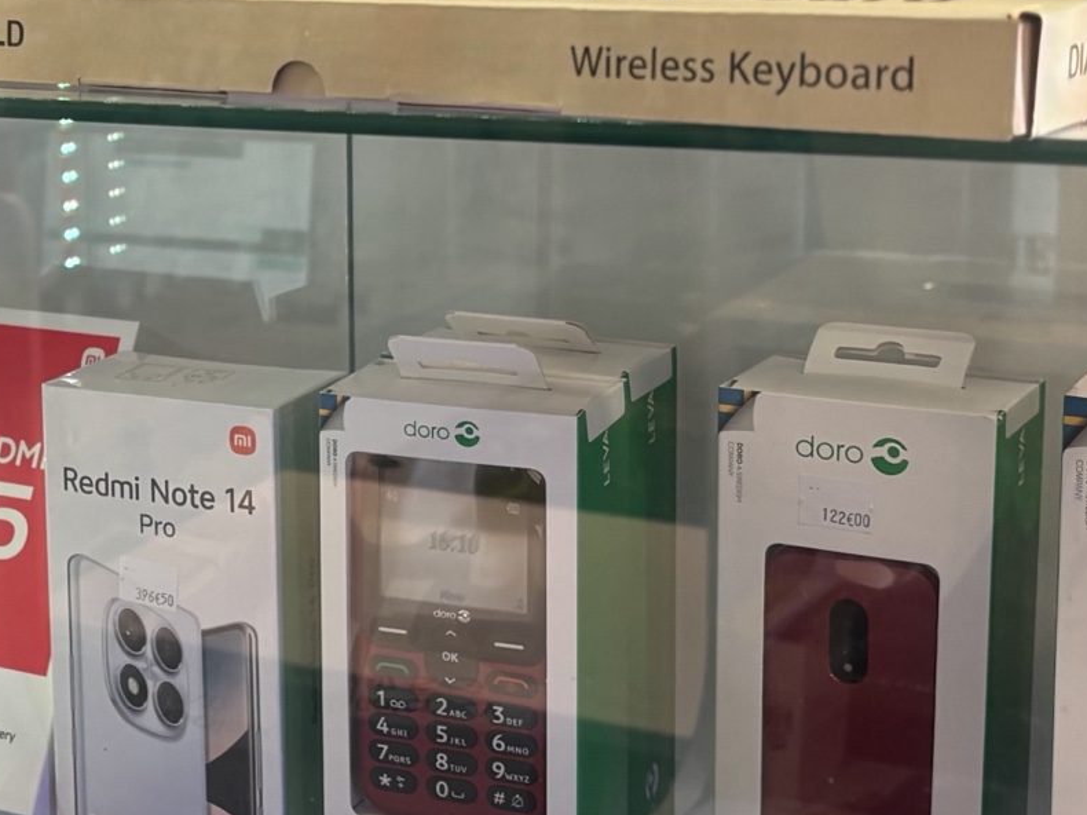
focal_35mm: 79
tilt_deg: -10.5
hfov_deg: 24.1
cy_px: 260
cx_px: 114
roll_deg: +1.3
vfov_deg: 18.6
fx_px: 2480
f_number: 1.6
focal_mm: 5.96
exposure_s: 1/50
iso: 125
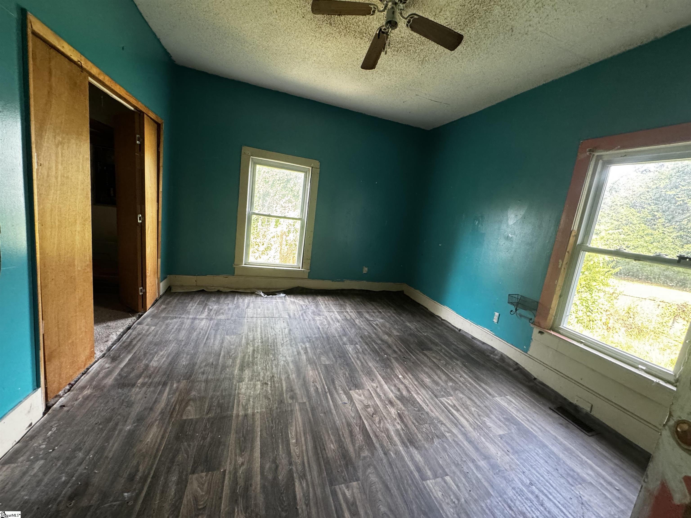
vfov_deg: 85.7
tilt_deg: -8.9
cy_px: 259
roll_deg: -8.8
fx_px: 279
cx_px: 346
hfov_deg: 102.1
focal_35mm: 14
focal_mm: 2.22
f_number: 2.2
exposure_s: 1/60
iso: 400
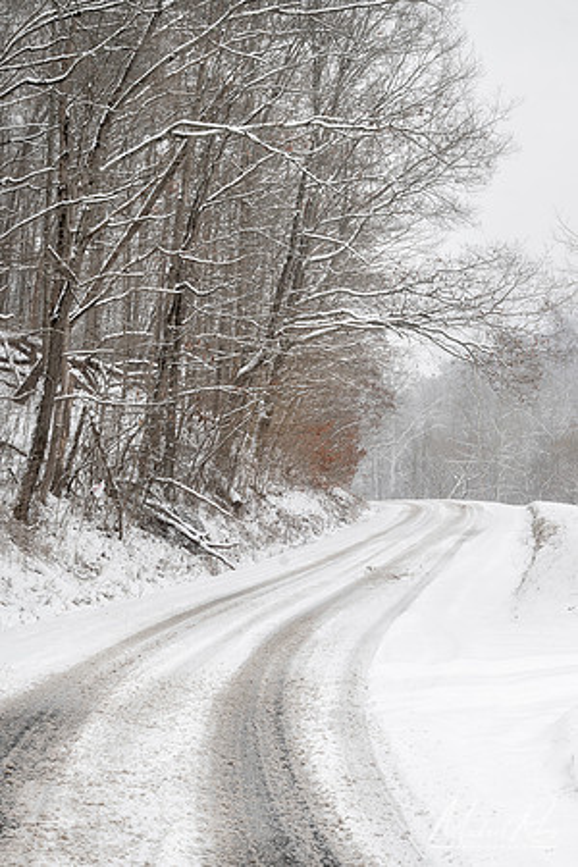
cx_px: 289
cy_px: 434
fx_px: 1806
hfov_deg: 18.2
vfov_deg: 27.0
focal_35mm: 75
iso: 100
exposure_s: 1/80
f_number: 10
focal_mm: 50
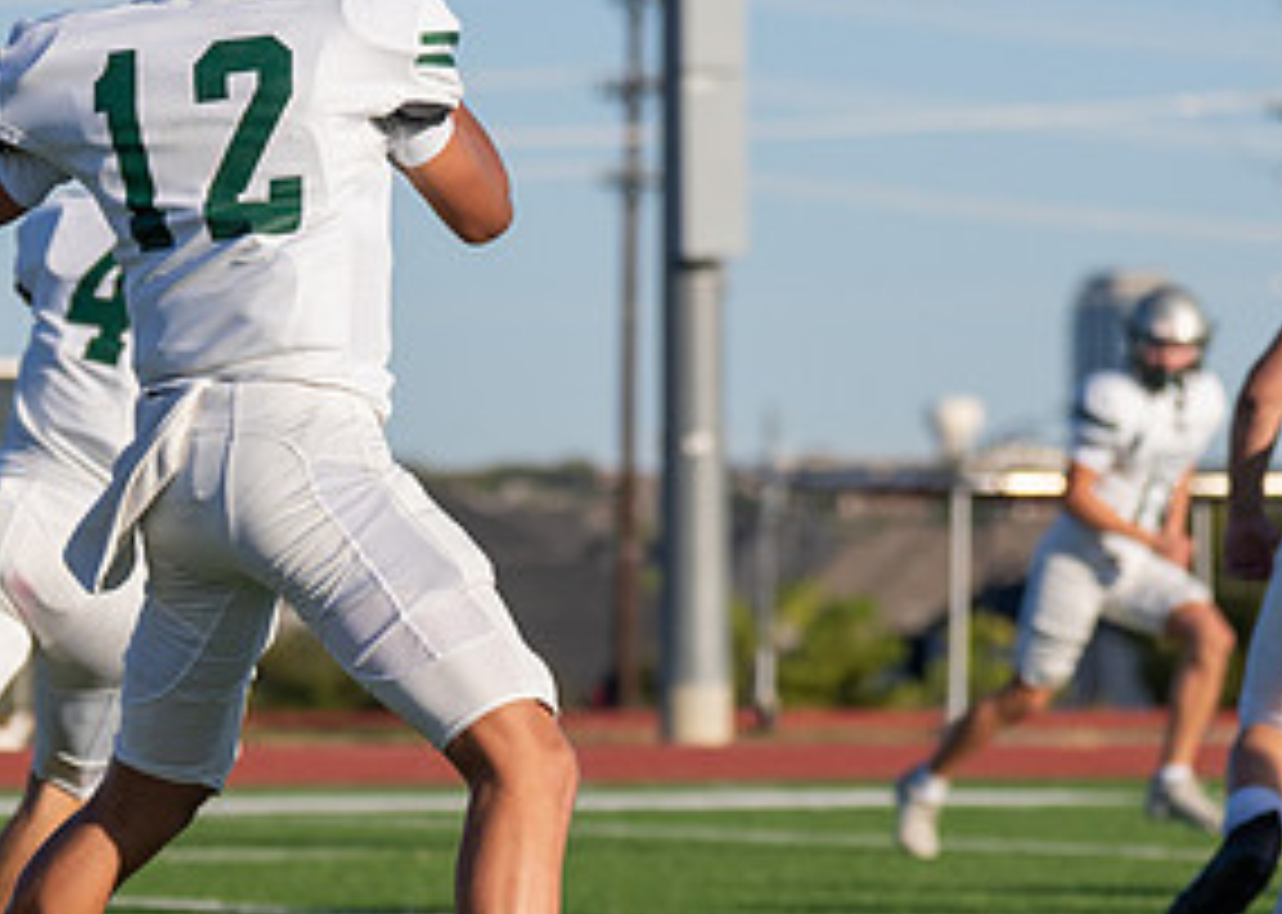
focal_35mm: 257
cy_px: 321
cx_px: 288
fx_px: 9348
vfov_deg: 5.6
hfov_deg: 7.8
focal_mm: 88
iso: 100
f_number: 2.8
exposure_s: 1/2500
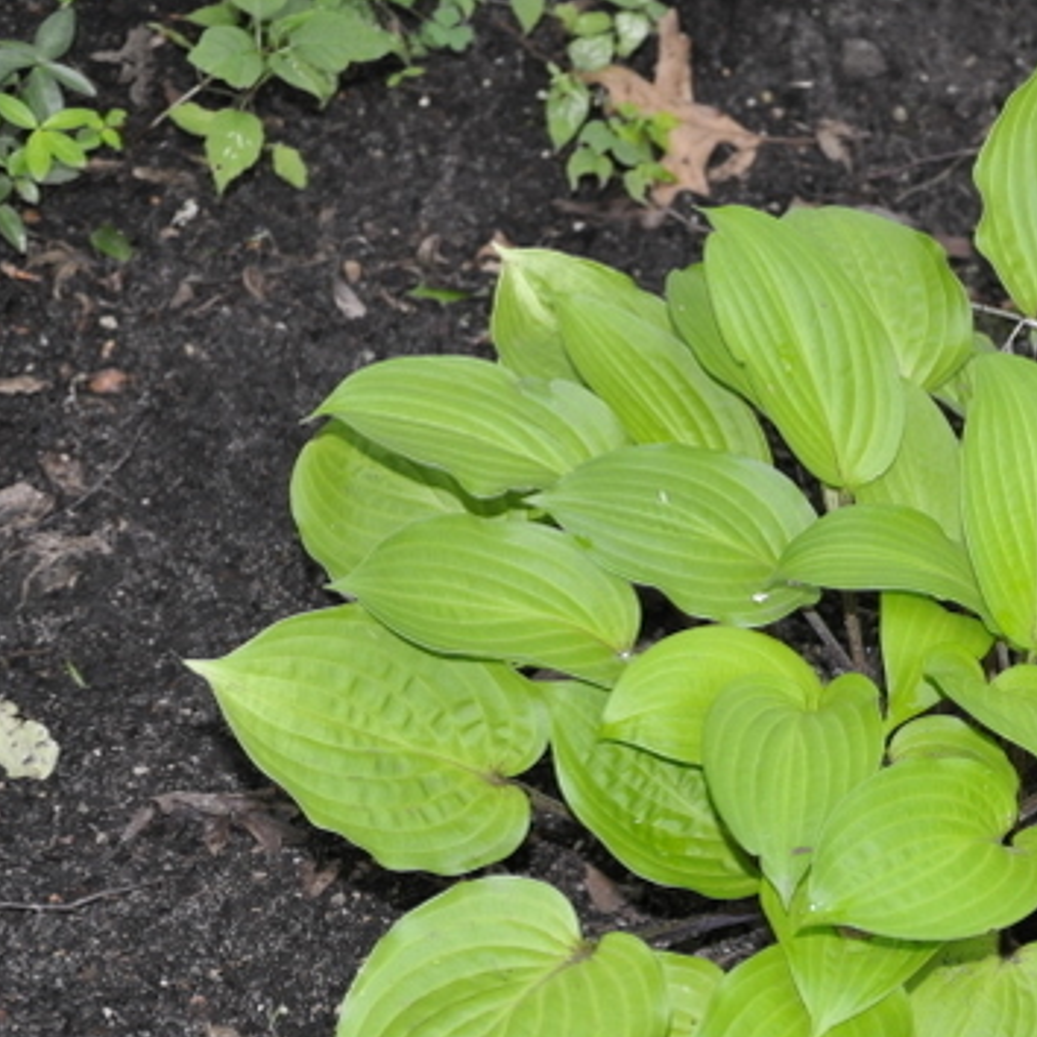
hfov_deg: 17.5
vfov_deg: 17.7
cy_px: 759
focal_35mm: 98
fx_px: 3321
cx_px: 920
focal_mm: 34
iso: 800
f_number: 4.2
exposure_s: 1/60
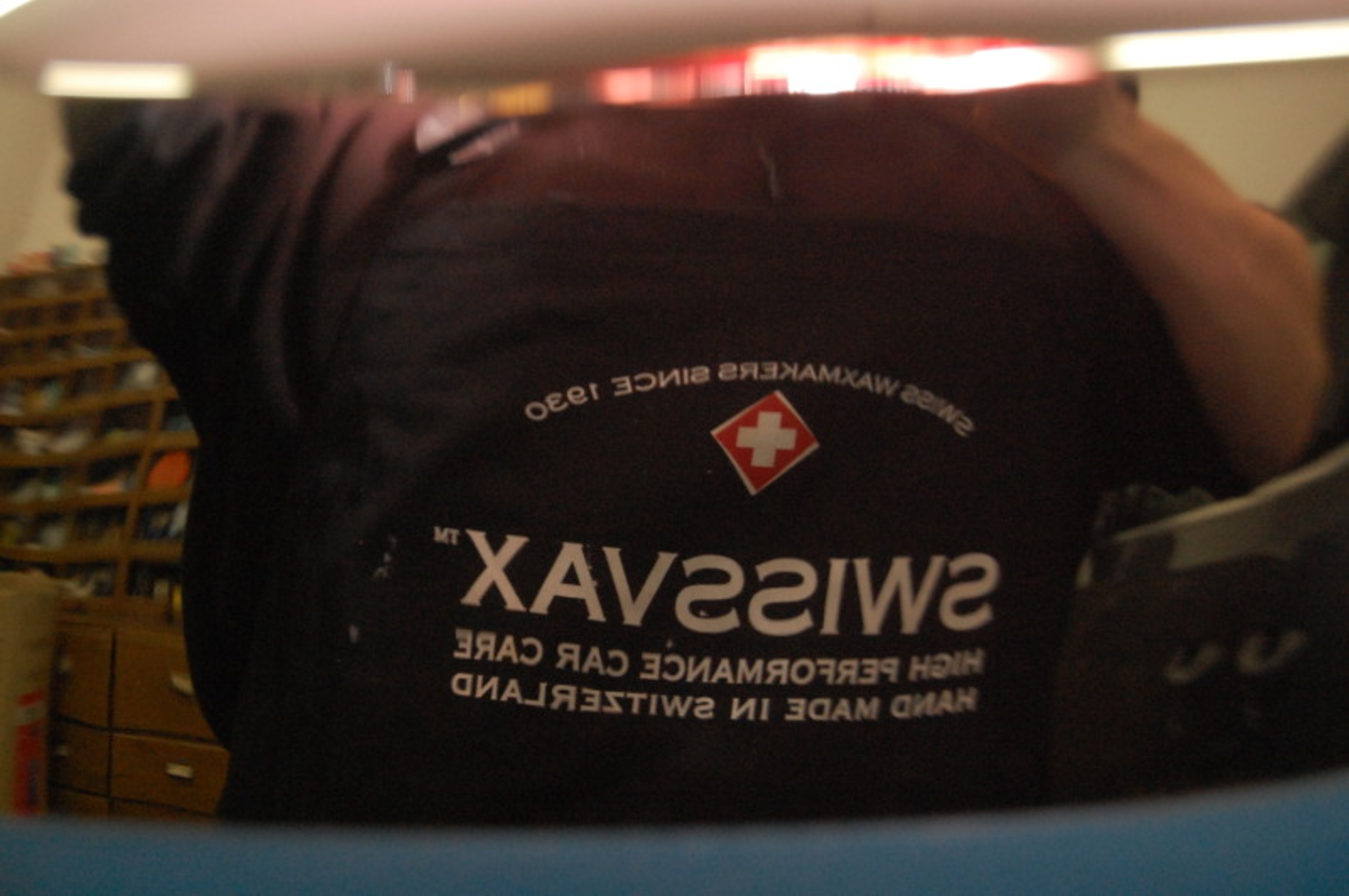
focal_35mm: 82
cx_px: 674
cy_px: 448
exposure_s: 1/60
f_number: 5.6
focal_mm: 55
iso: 1400
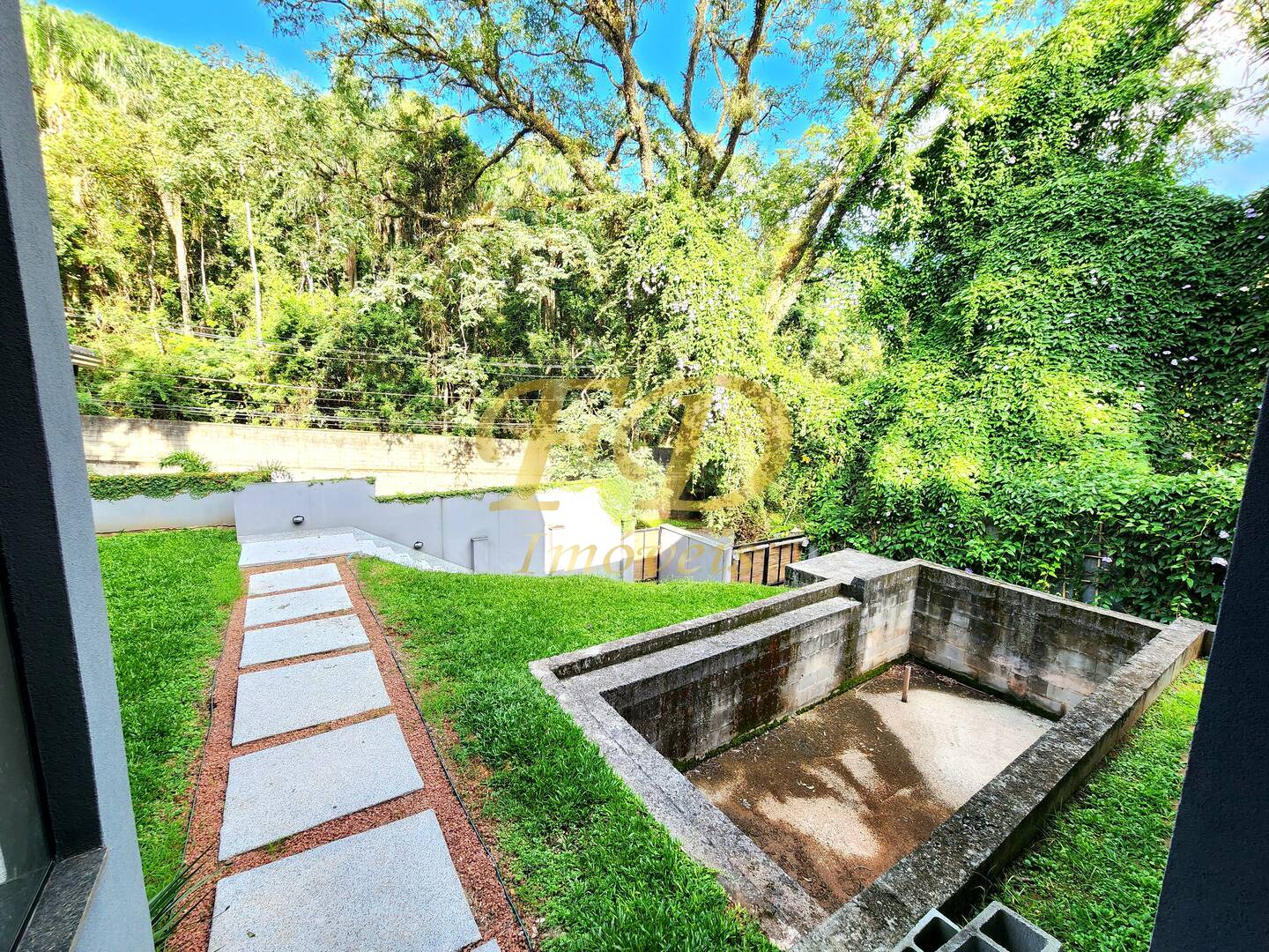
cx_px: 634
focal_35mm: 13
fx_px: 477
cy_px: 476
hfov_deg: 106.2
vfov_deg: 89.9
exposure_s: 1/120
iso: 64
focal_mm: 2.2
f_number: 2.2
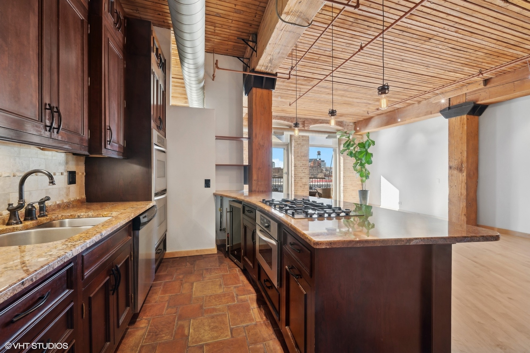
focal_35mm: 15
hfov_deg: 100.4
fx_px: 221
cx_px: 265
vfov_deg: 77.2
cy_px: 176
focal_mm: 15
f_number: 9.5
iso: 400
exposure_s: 1/10
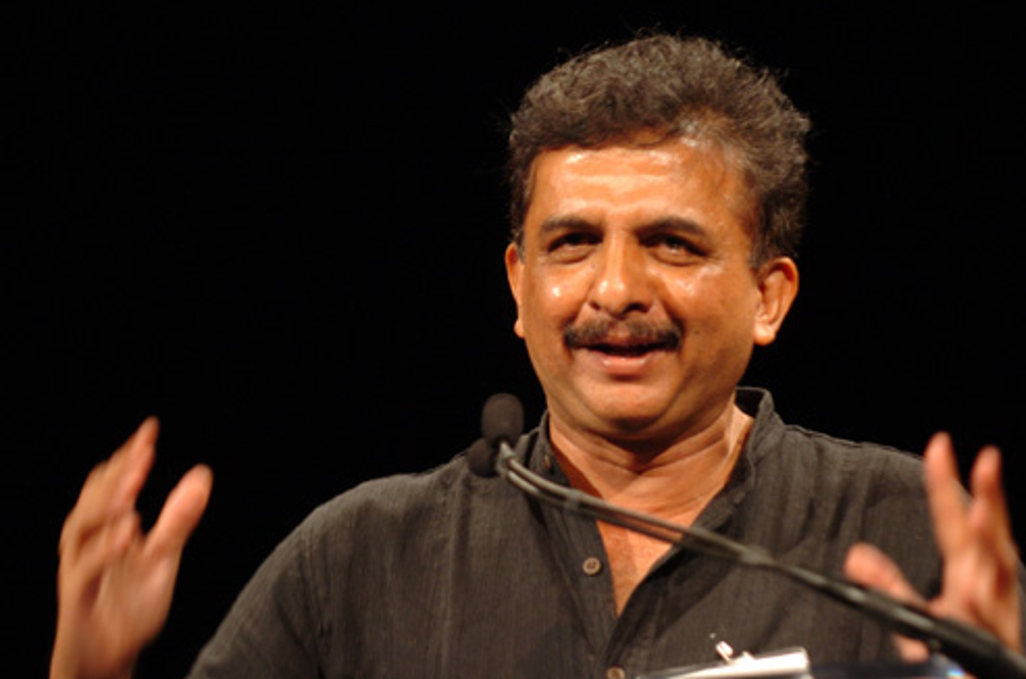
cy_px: 357
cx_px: 608
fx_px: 7010
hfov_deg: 8.4
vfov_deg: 5.5
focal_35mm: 247
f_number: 2.8
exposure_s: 1/100
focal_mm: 135
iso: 400
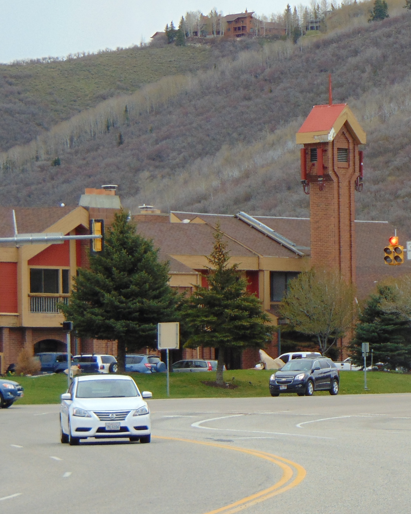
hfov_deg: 5.2
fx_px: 4547
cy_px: 248
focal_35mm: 299
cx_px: 225
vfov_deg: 6.5
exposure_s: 1/320
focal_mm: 29.5
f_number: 4
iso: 80
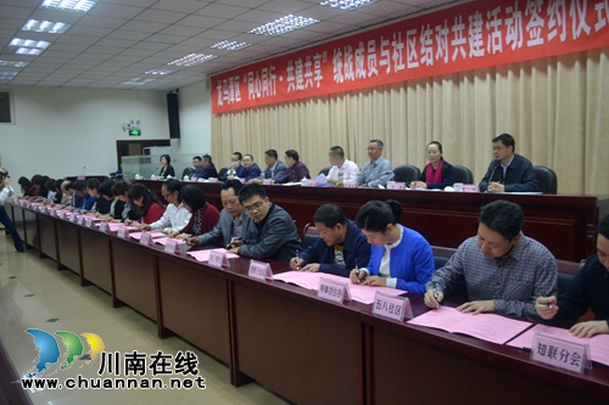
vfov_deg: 43.6
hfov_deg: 61.9
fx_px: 507
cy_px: 202
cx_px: 304
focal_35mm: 30
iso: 800
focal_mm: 20
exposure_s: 1/40
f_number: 3.8
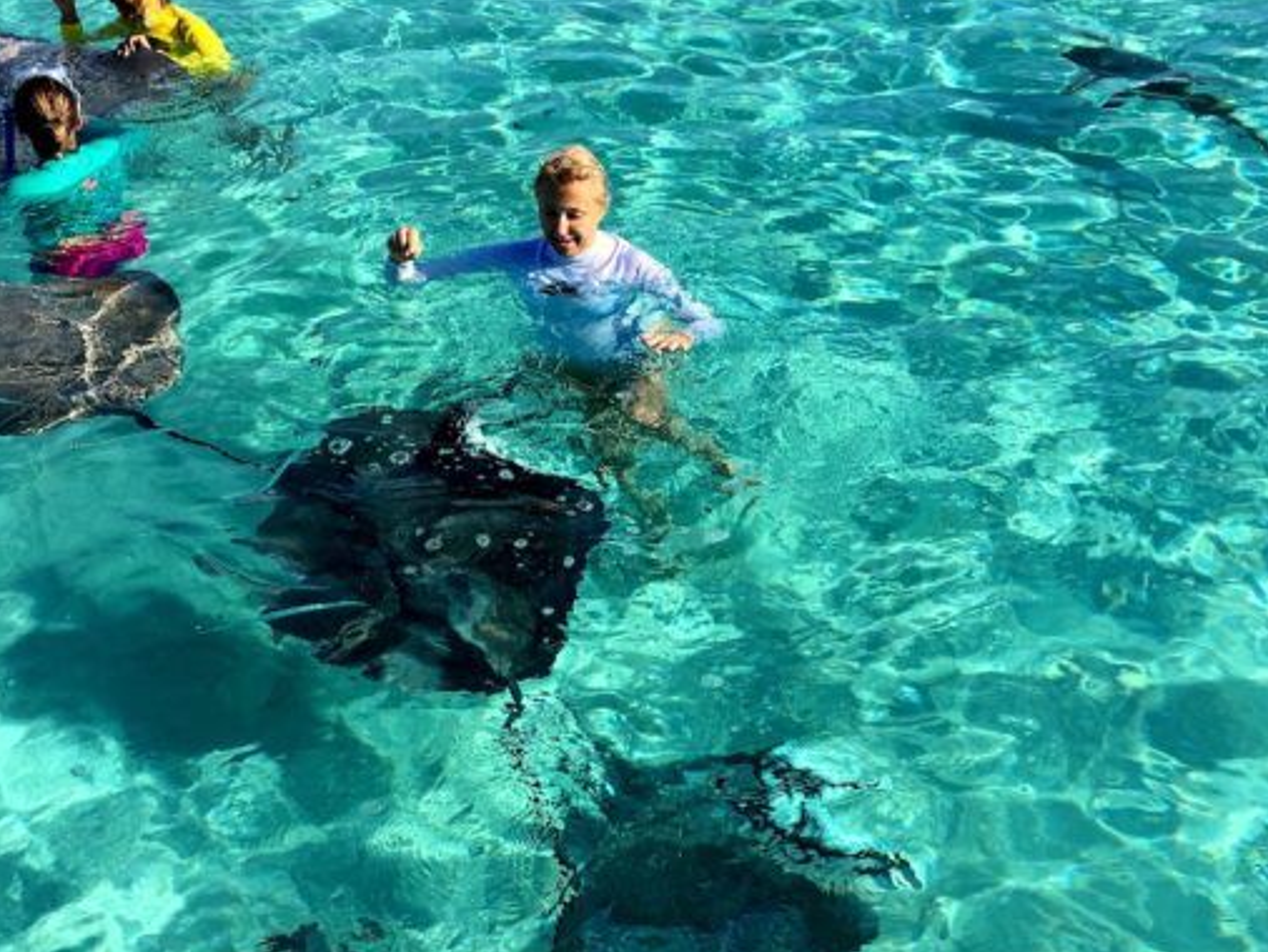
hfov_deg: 42.9
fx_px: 1613
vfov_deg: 32.9
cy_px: 536
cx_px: 591
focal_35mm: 44
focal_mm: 4.15
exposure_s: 1/1789
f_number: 2.2
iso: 25
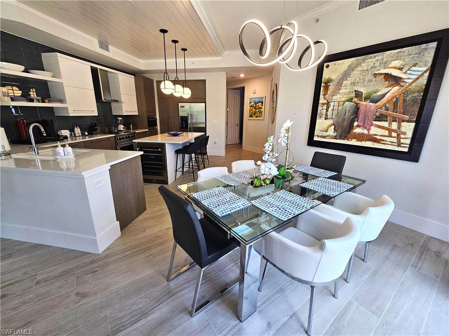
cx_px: 224
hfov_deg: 106.2
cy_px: 168
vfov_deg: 89.9
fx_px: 169
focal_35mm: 13
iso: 80
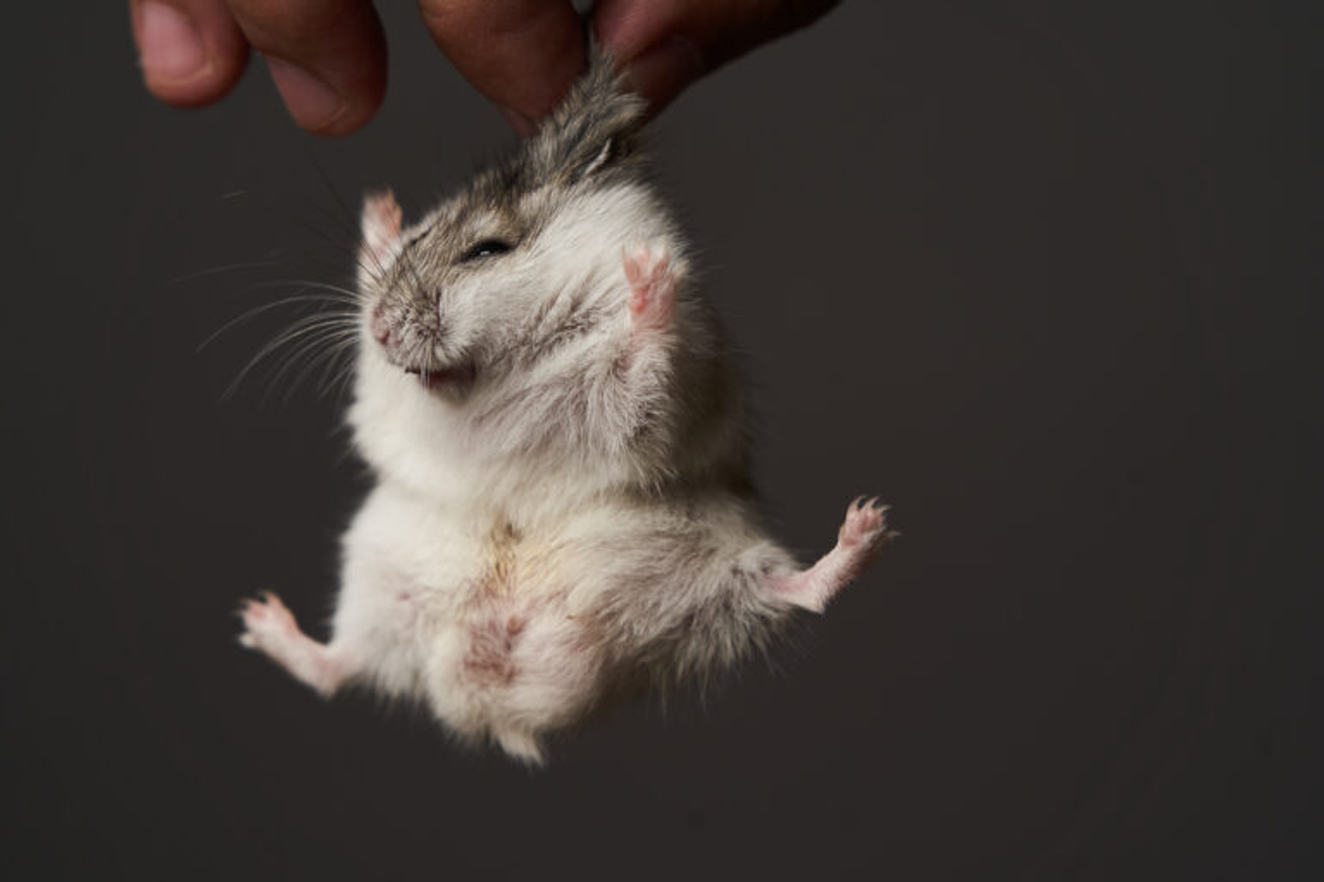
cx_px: 662
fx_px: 7281
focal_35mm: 198
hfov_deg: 10.4
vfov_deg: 6.9
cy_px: 441
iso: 100
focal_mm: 198
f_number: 5.6
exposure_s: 1/200
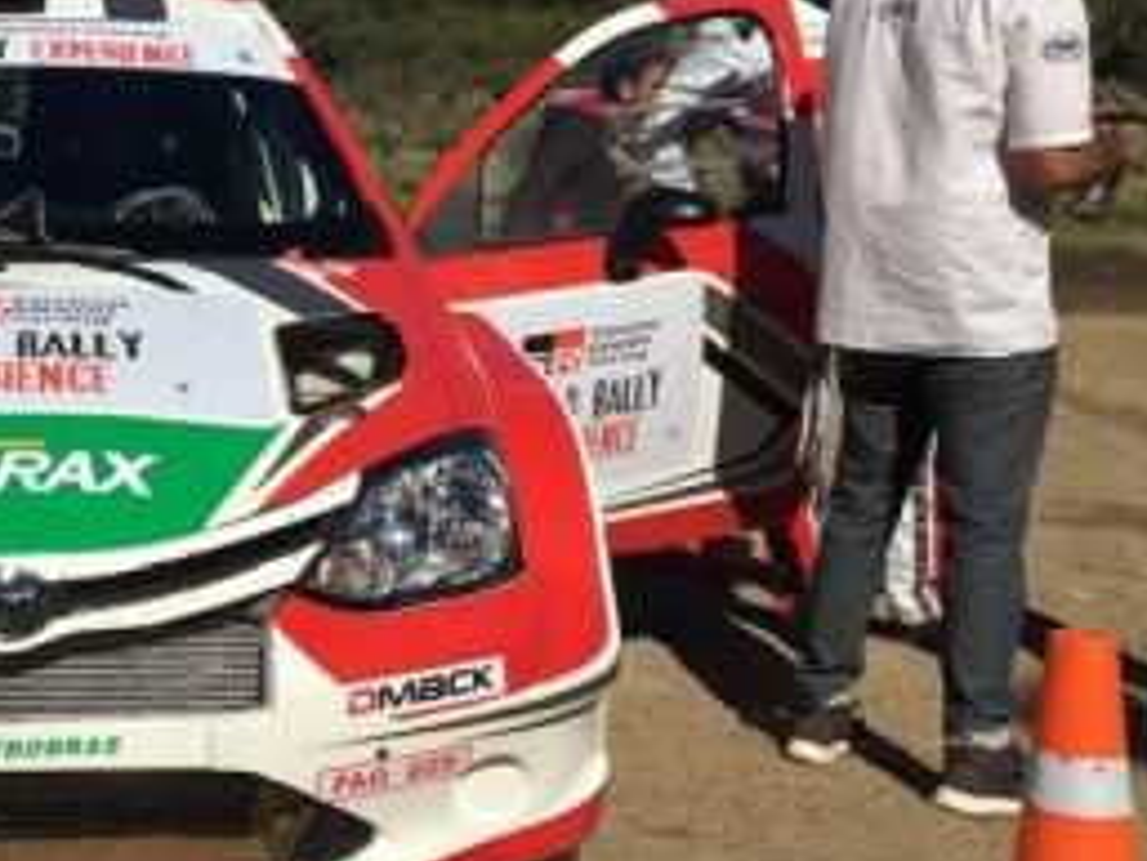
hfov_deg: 31.2
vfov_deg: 25.2
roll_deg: +1.6
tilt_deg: -6.8
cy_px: 348
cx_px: 51
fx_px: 1923
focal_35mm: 58
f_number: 2.2
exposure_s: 1/4274
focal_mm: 4.15
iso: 25
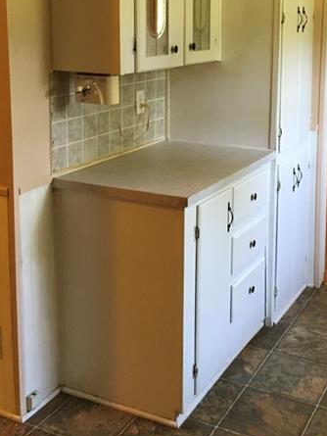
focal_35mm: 50
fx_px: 629
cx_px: 203
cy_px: 121
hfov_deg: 29.0
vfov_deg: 37.4
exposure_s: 1/30
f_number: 2.2
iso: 100
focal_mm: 4.15
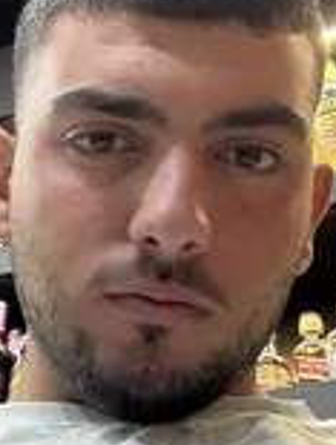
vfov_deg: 22.4
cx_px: 60
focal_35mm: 87
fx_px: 1121
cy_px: 258
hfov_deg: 16.9
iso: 100
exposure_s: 1/50
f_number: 1.9
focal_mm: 2.69
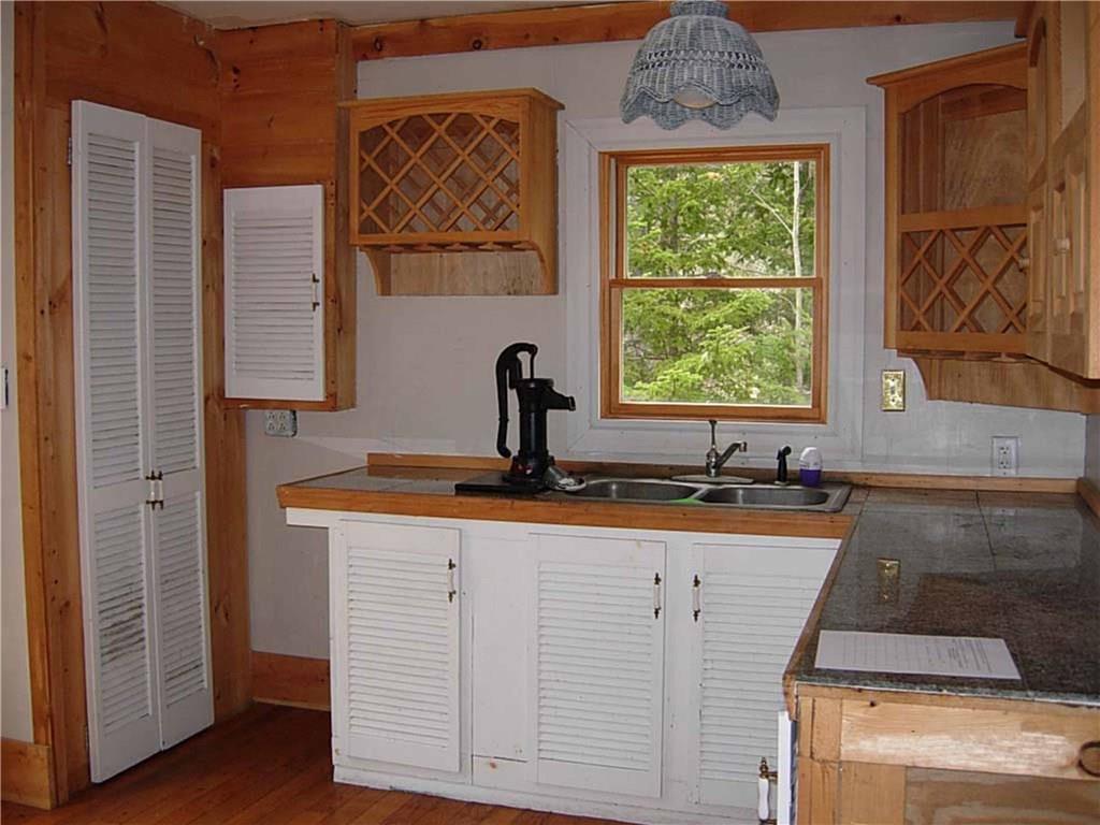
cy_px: 412
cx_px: 550
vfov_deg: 39.7
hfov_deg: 51.4
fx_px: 1144
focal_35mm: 36
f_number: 2.7
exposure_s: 1/87.9
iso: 97
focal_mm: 7.5
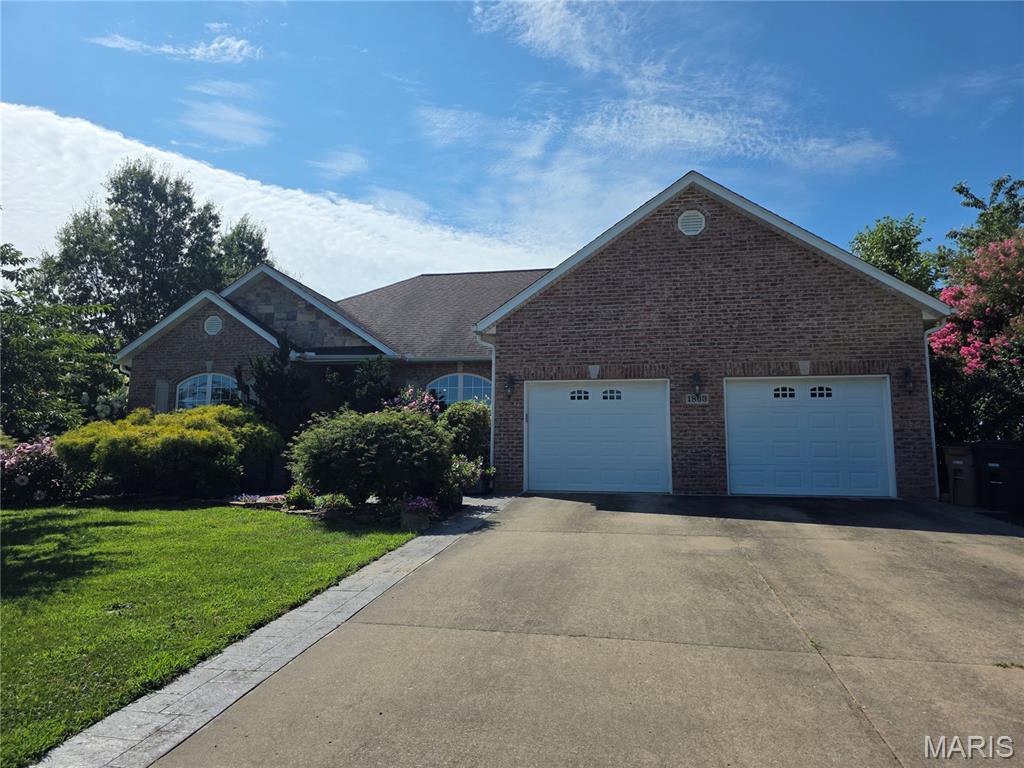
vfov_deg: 58.9
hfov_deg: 73.9
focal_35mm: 23
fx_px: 680
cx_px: 512
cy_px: 384
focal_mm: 6.3
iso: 50
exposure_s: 1/7944
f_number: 1.7
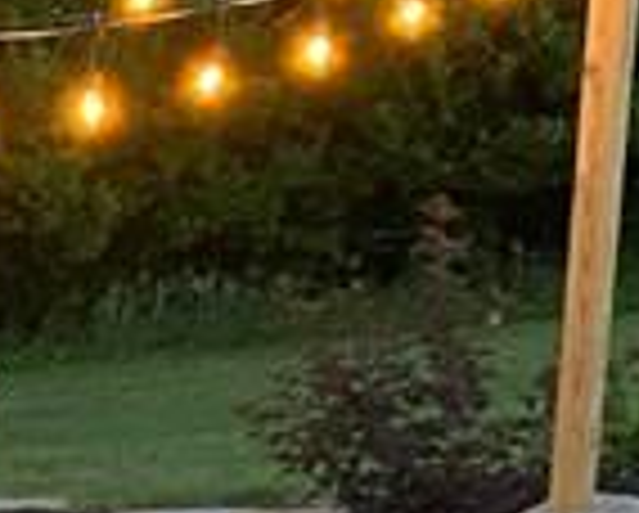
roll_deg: -0.2
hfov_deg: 9.6
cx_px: -778
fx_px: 3466
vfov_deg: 8.3
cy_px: 684
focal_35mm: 183
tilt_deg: -14.0
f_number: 1.8
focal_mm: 4.25
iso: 1000
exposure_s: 1/30
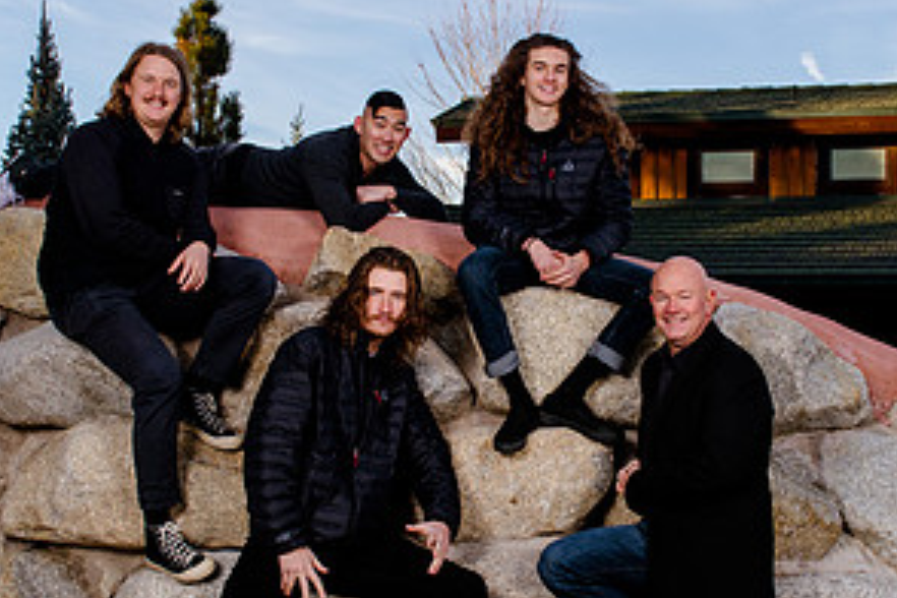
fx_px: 1370
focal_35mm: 55
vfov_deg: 24.6
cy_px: 330
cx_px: 476
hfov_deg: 36.2
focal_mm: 24
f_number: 7.1
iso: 200
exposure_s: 1/160
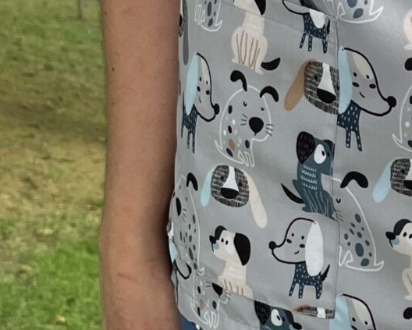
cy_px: 158
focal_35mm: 123
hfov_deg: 14.8
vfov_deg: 12.6
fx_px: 1501
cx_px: 572
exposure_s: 1/664
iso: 50
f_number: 1.6
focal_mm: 5.1
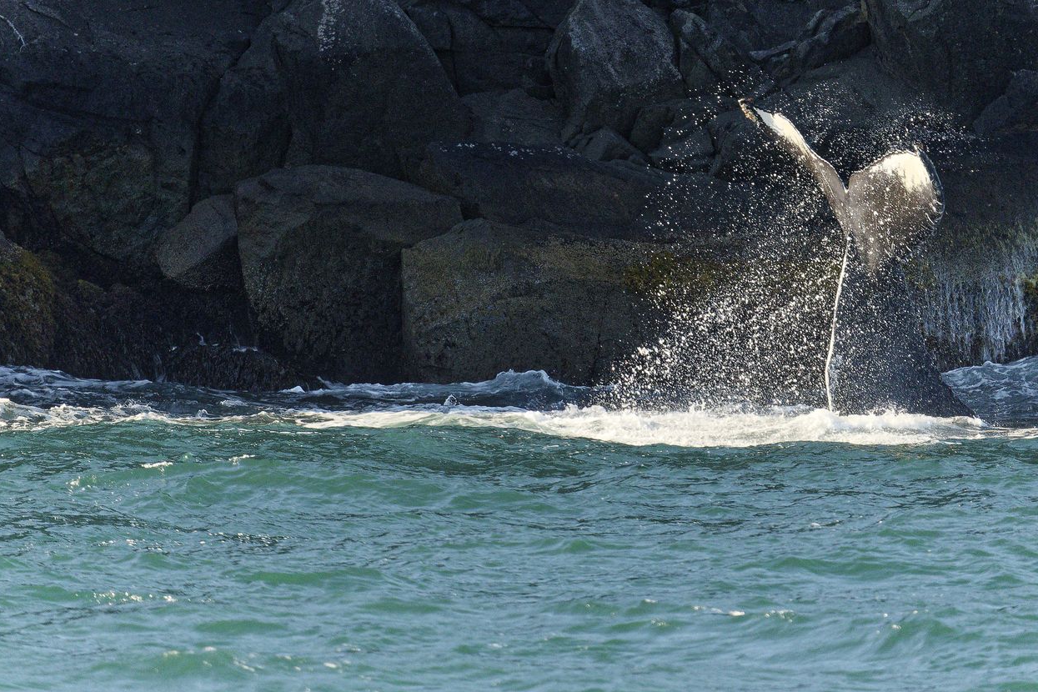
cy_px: 346
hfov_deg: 2.7
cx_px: 519
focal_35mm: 753
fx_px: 21710
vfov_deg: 1.8
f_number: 6.7
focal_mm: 500
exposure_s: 1/800
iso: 2500
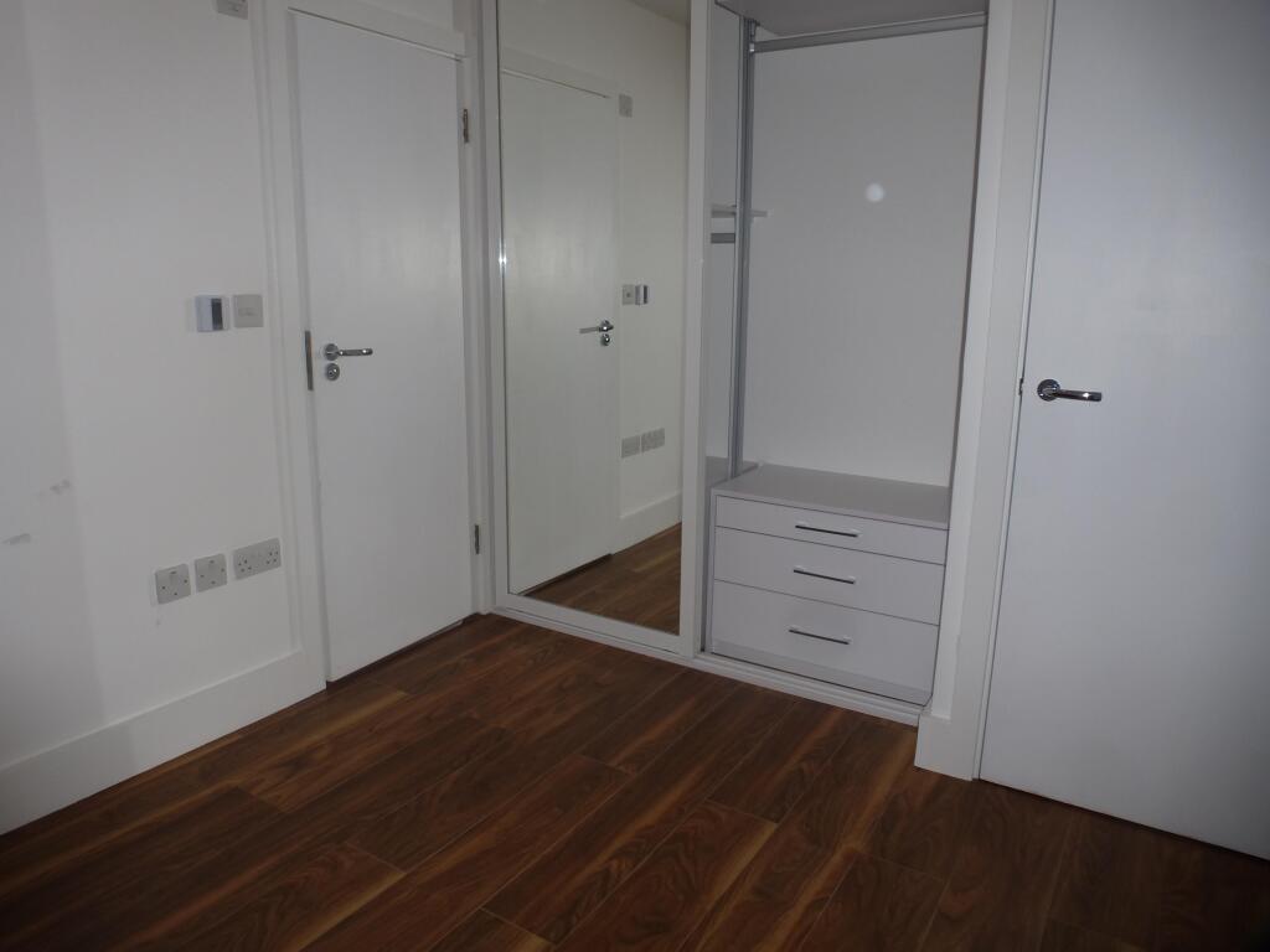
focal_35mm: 24
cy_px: 476
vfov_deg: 56.8
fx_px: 881
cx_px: 635
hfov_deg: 71.6
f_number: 3.3
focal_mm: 4.3
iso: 100
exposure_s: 1/60
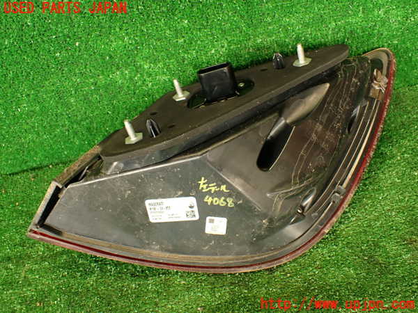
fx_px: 386
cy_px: 156
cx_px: 209
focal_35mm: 32
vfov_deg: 44.2
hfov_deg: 56.8
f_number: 2.4
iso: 200
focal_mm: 5.79
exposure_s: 1/30
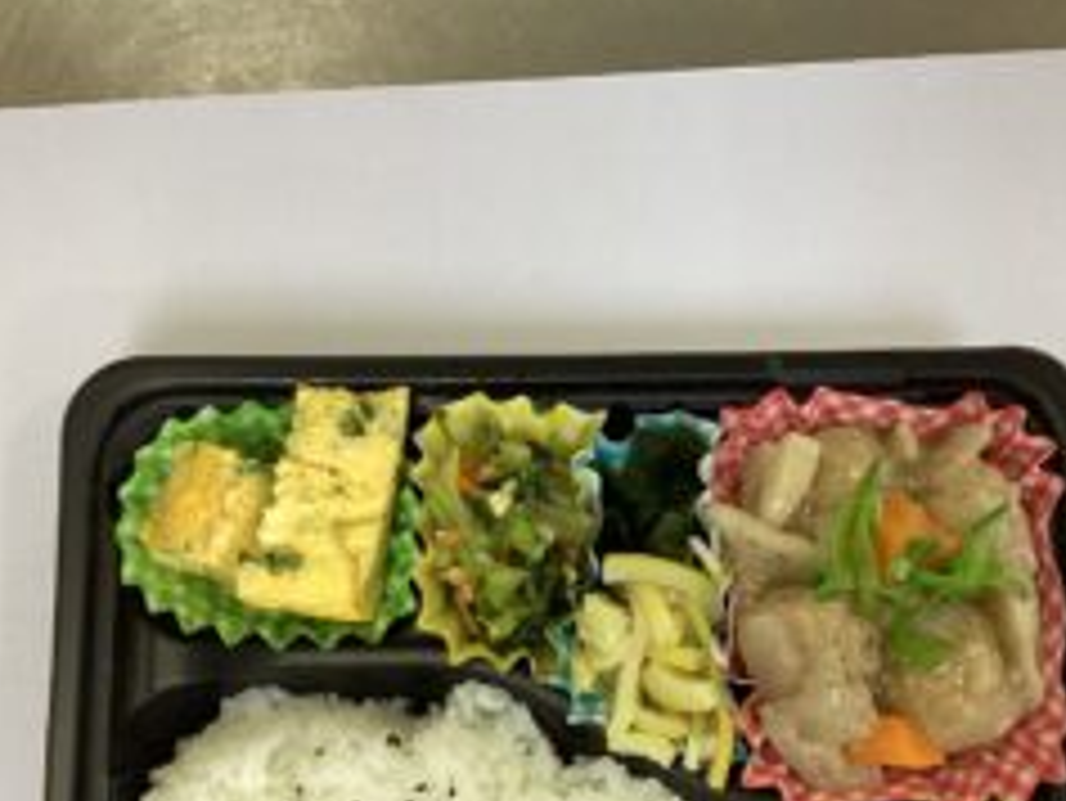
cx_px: 582
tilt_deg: -82.4
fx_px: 1510
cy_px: 605
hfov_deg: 38.9
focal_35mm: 49
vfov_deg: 29.2
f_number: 2.4
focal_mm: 3.3
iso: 160
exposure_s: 1/60
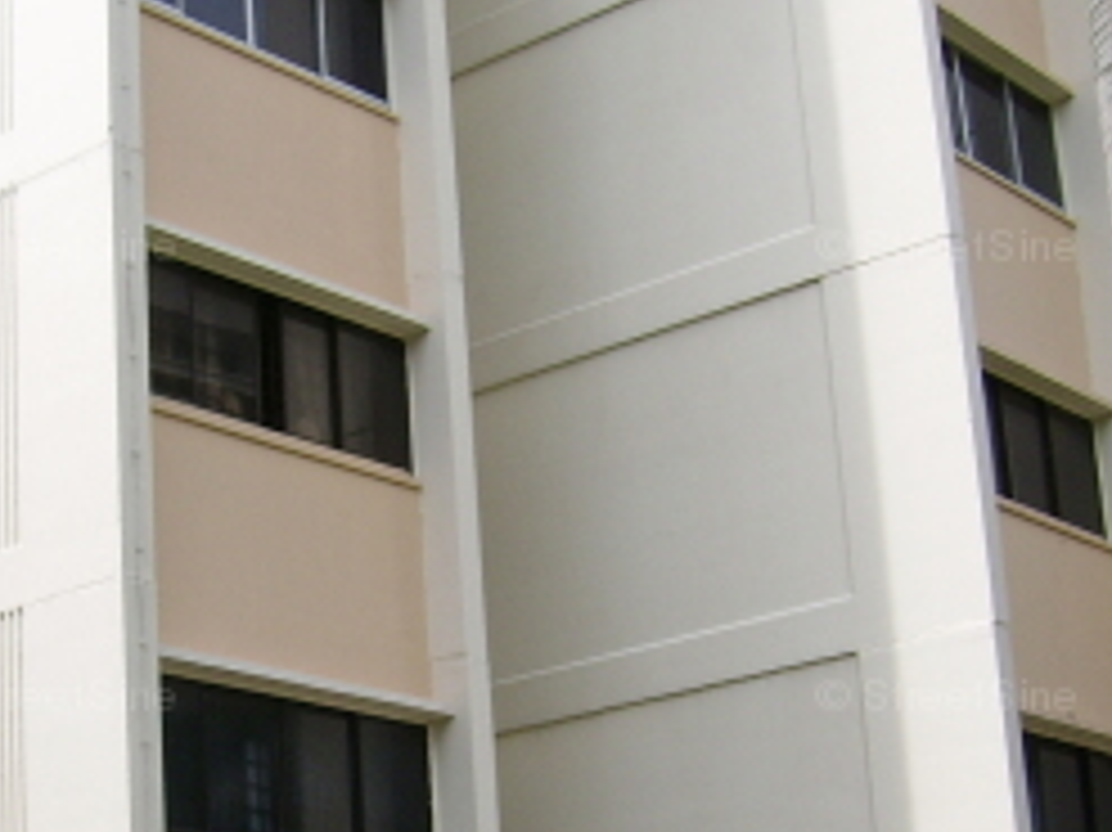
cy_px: 702
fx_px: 2504
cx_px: 252
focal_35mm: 78
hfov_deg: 24.7
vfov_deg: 18.6
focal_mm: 5.95
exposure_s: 1/297
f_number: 5.8
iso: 50
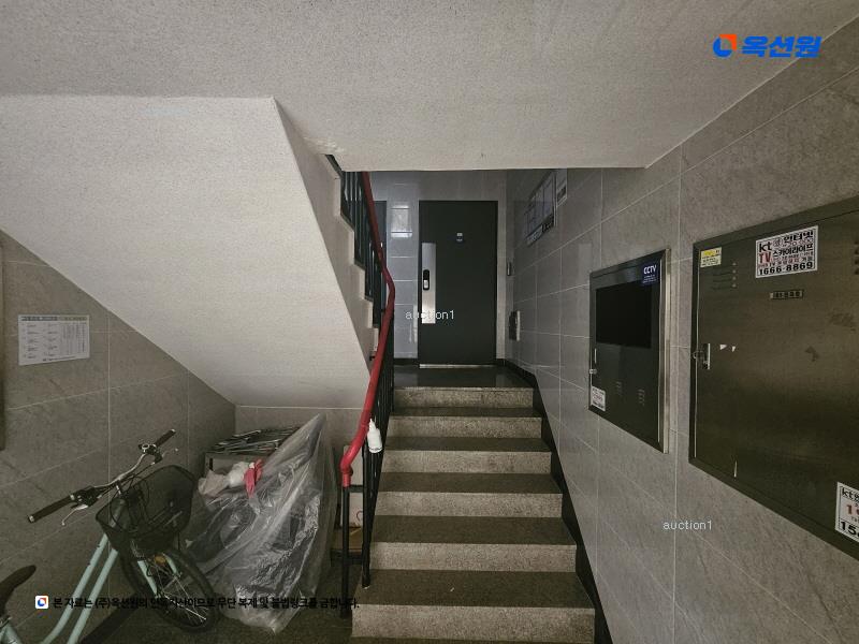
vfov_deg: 89.9
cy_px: 322
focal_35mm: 13
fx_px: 323
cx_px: 430
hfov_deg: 106.2
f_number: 2.2
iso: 1250
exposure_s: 1/24
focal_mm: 2.2
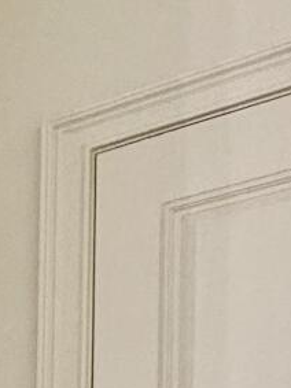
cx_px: -647
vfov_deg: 16.4
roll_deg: -0.6
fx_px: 1110
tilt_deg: -0.9
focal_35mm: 99
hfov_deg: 10.0
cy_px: 713
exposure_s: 1/120
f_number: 2.2
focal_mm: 2.22
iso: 200
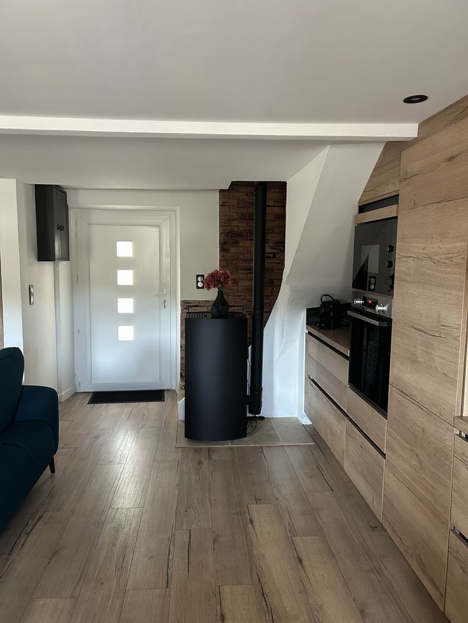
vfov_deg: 67.3
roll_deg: -0.5
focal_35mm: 26
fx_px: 469
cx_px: 234
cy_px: 312
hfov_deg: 53.1
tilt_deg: -5.6
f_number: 1.5
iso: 320
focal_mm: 5.7
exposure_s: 1/60
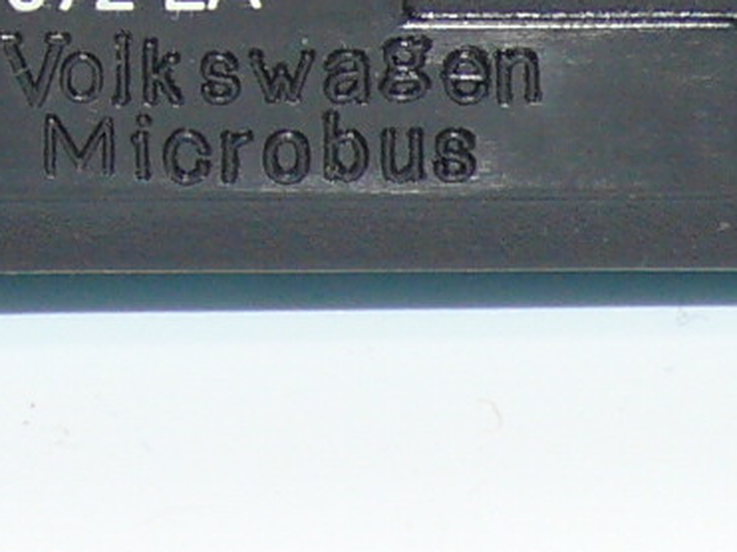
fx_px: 9450
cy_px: -435
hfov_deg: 4.5
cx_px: 435
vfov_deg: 3.3
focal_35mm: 444
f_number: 4
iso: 100
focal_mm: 13.6
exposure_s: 1/30
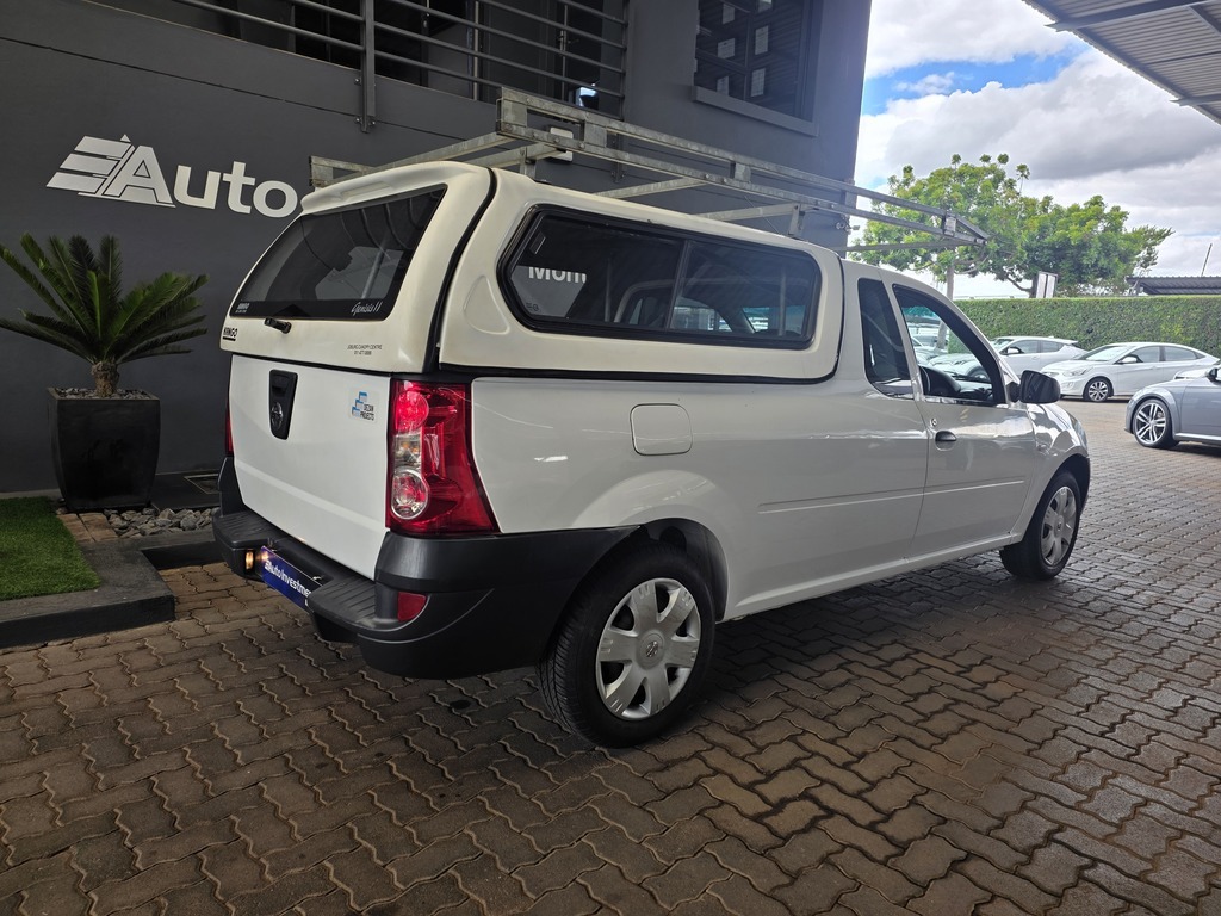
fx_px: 811
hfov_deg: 73.9
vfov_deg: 58.9
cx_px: 610
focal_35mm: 23
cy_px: 458
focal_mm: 6.25
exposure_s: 1/180
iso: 40
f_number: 1.7
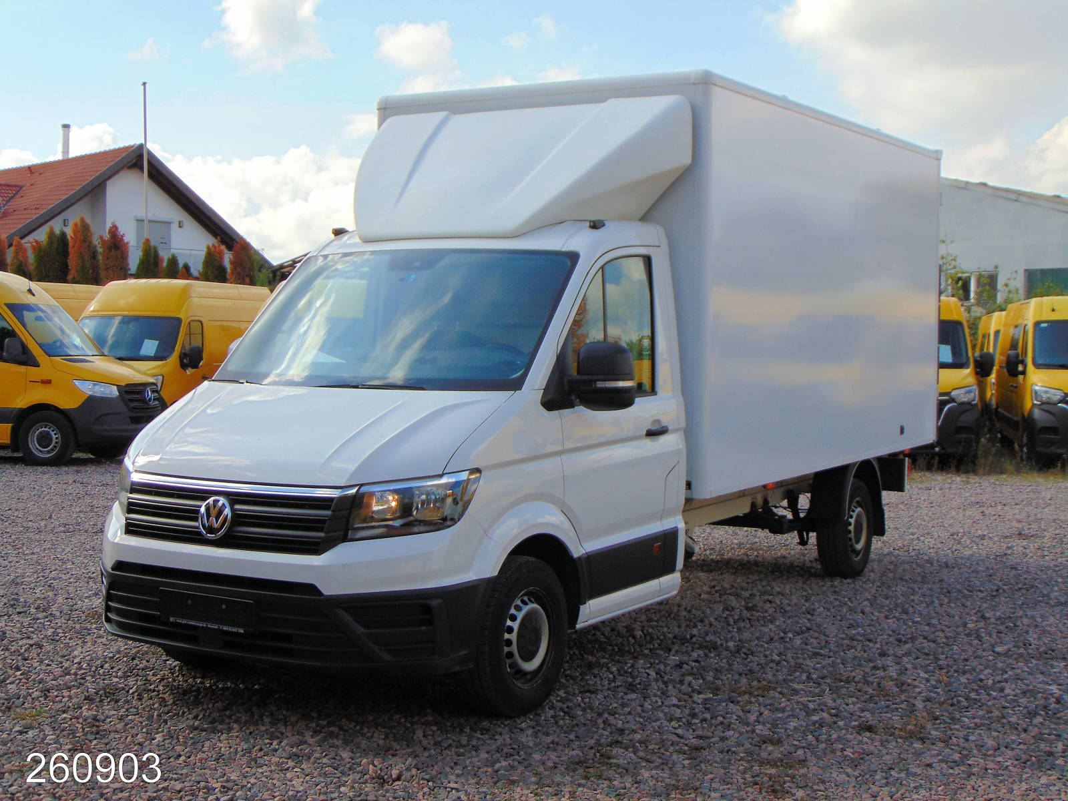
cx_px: 534
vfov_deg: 29.1
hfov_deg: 38.2
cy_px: 400
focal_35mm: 50
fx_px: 1543
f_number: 3.5
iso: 80
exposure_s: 1/320
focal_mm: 9
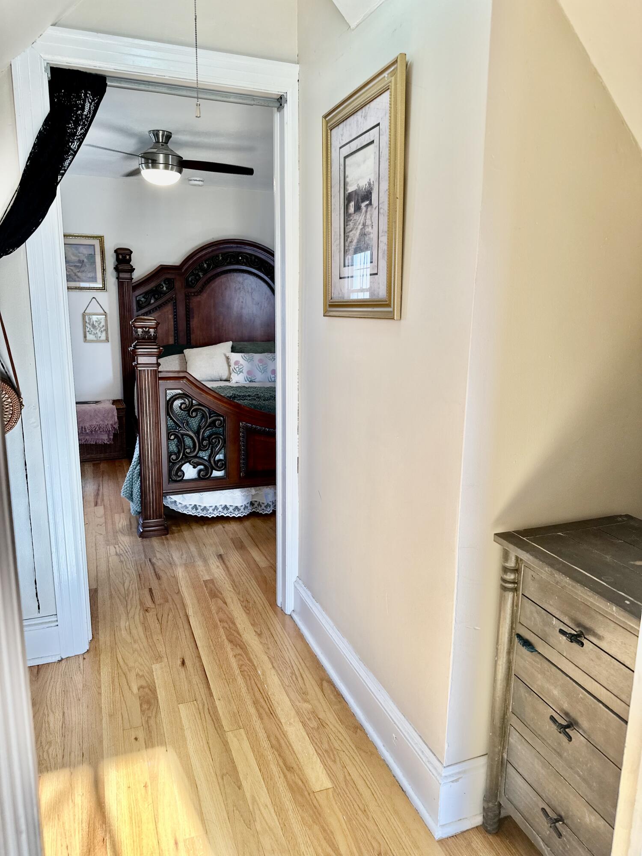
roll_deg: -1.3
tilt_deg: -10.5
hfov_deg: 56.8
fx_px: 593
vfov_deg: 71.6
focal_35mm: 24
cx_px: 321
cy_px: 428
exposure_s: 1/120
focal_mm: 6.86
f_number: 1.78
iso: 100
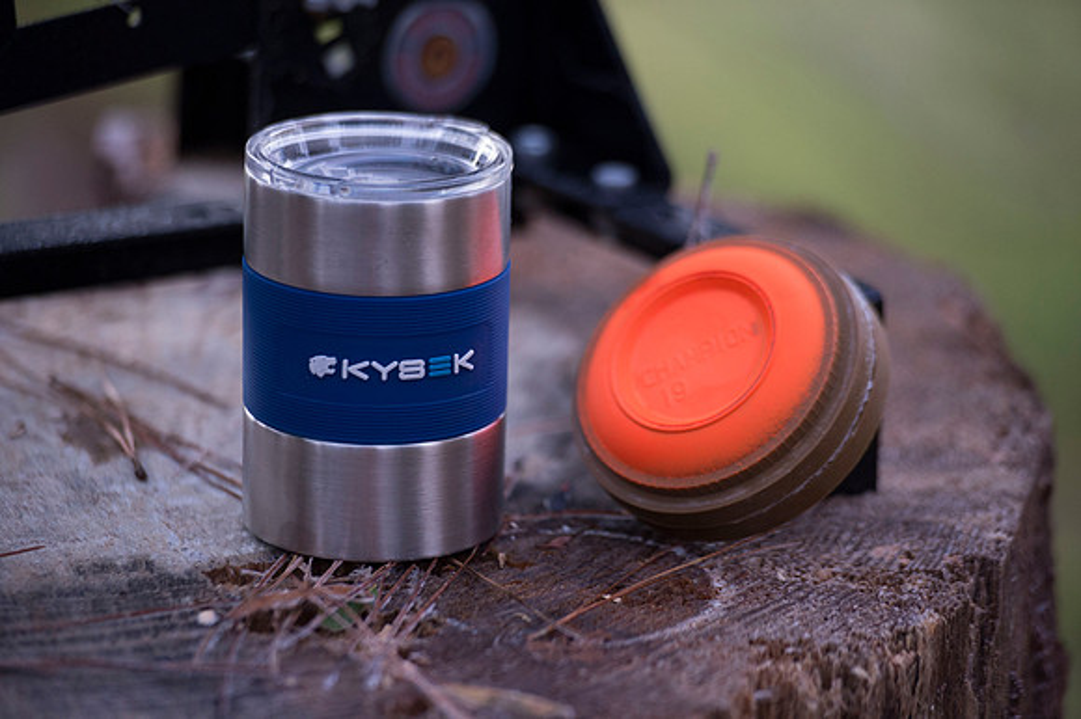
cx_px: 540
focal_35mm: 200
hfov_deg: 10.3
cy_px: 360
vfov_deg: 6.9
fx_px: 6002
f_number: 2.8
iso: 2500
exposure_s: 1/100
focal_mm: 200
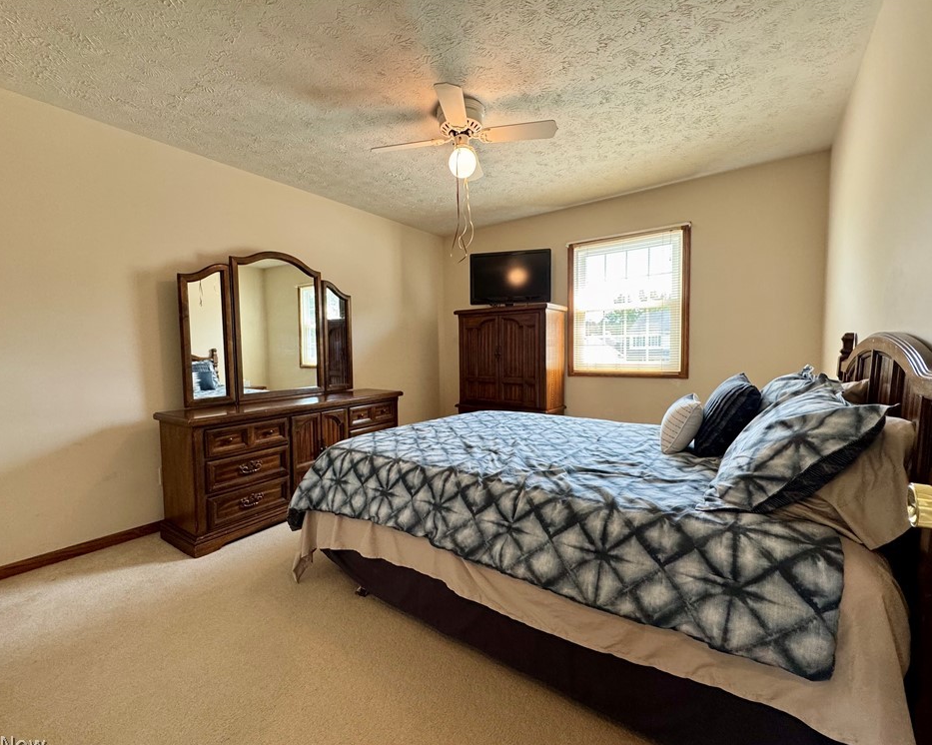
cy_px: 377
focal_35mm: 15
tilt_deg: -3.2
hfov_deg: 96.8
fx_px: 414
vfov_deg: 84.0
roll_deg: +0.5
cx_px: 454
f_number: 2.2
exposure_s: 1/120
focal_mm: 2.22
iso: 250
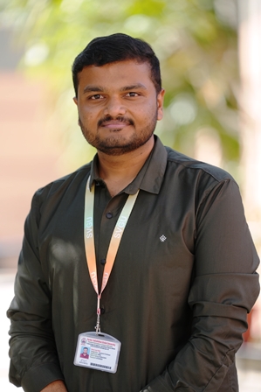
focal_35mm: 200
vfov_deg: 10.3
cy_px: 196
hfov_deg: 6.9
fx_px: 2173
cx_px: 130
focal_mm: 200
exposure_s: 1/500
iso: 250
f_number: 2.8
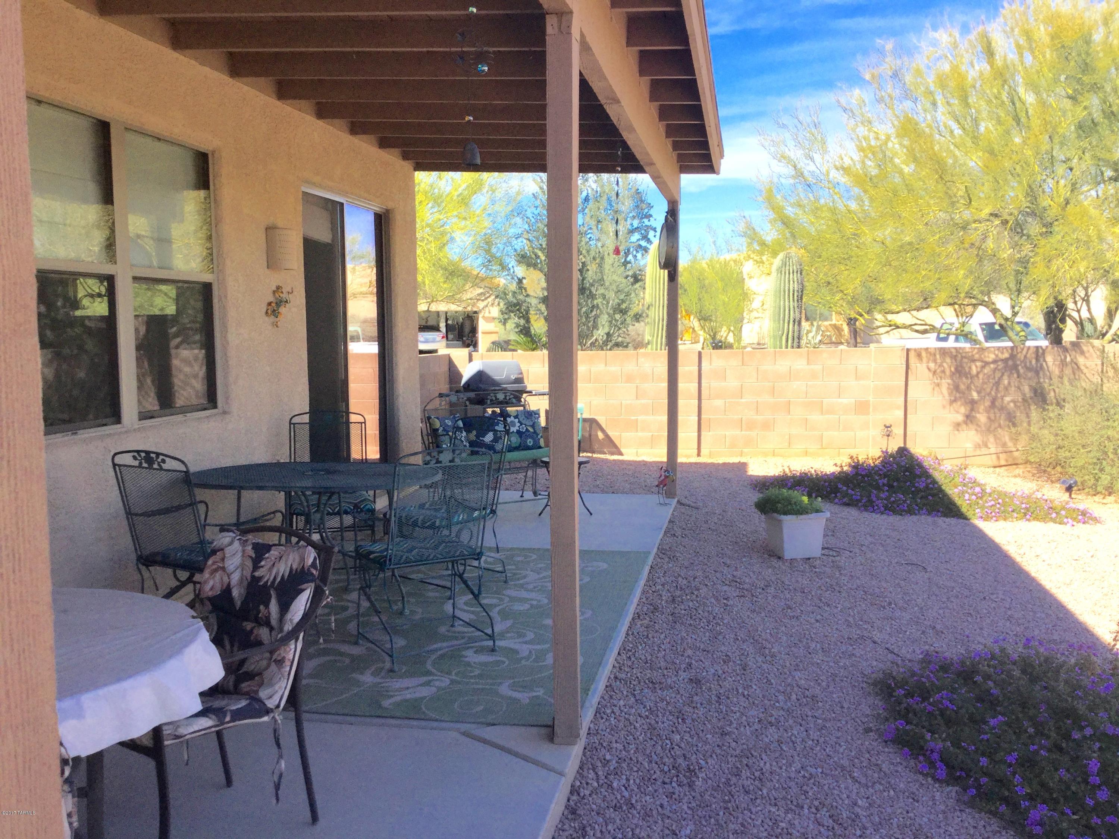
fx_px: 1002
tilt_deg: -10.9
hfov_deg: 58.4
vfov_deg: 45.4
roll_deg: +0.7
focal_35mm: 31
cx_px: 560
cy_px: 420
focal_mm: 3.3
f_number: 2.4
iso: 25
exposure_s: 1/604
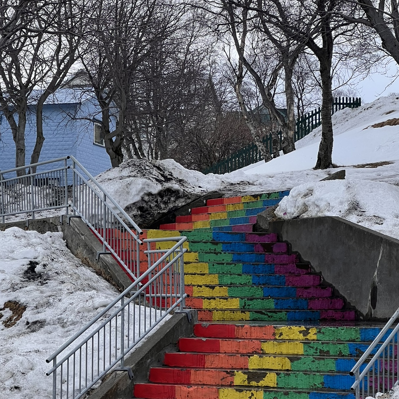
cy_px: 220
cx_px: 179
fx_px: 1487
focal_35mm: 114
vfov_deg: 15.3
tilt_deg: +3.5
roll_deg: -0.1
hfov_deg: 15.3
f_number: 2.8
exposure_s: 1/392
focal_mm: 9
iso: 32
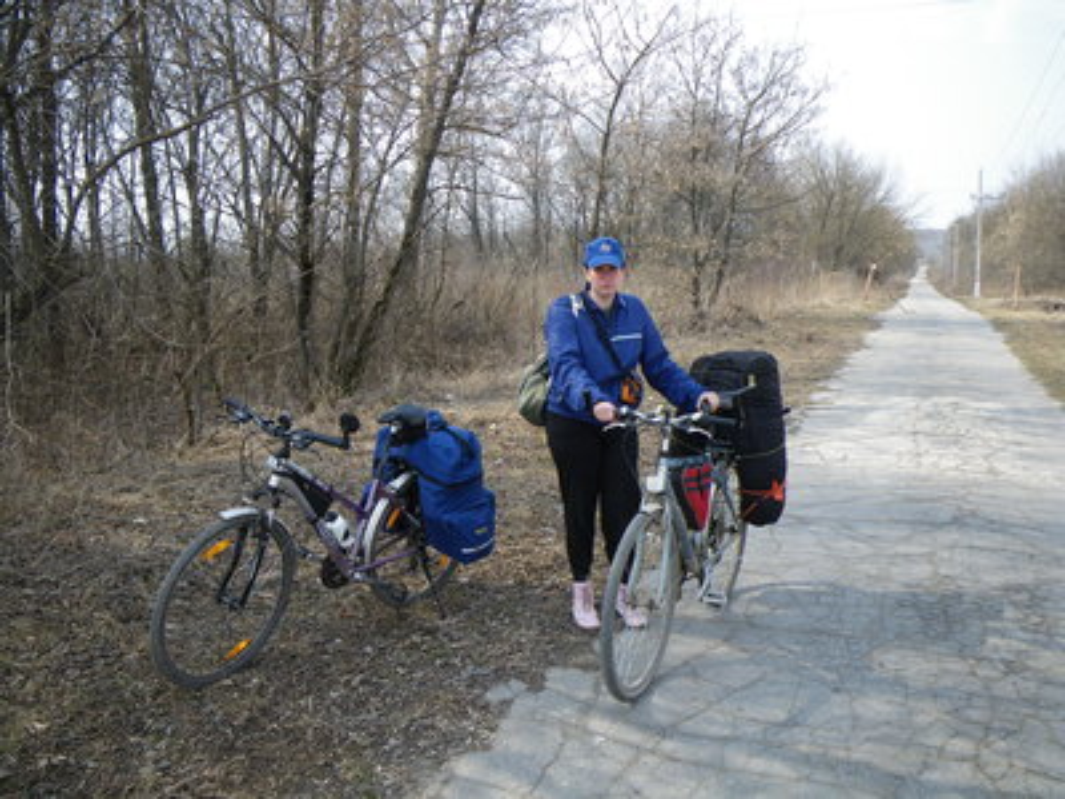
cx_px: 532
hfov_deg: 63.4
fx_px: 861
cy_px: 400
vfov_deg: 49.7
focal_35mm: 28
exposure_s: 1/200
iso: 50
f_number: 3.5
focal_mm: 5
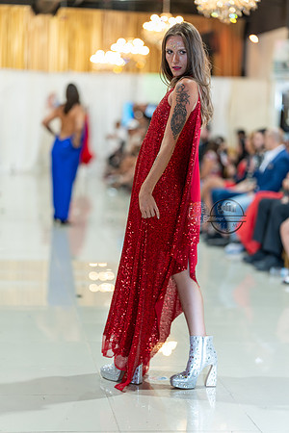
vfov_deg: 23.9
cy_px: 216
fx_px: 1023
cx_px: 144
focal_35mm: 85
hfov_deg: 16.1
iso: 250
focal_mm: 85
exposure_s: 1/160
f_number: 1.4
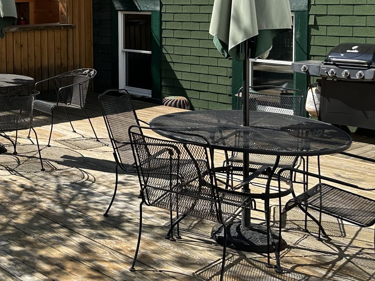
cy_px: 25
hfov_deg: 31.6
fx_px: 607
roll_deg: +0.8
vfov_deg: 25.3
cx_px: -4
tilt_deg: -2.2
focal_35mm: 56
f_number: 1.78
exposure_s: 1/2203
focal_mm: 6.86
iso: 80
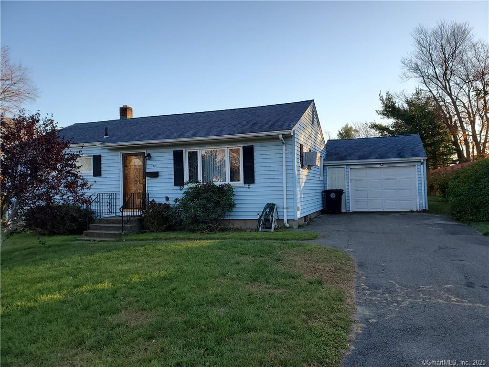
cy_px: 184
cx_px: 244
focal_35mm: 26
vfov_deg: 53.1
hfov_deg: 67.3
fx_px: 367
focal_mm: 4.3
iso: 50
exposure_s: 1/476
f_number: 2.4
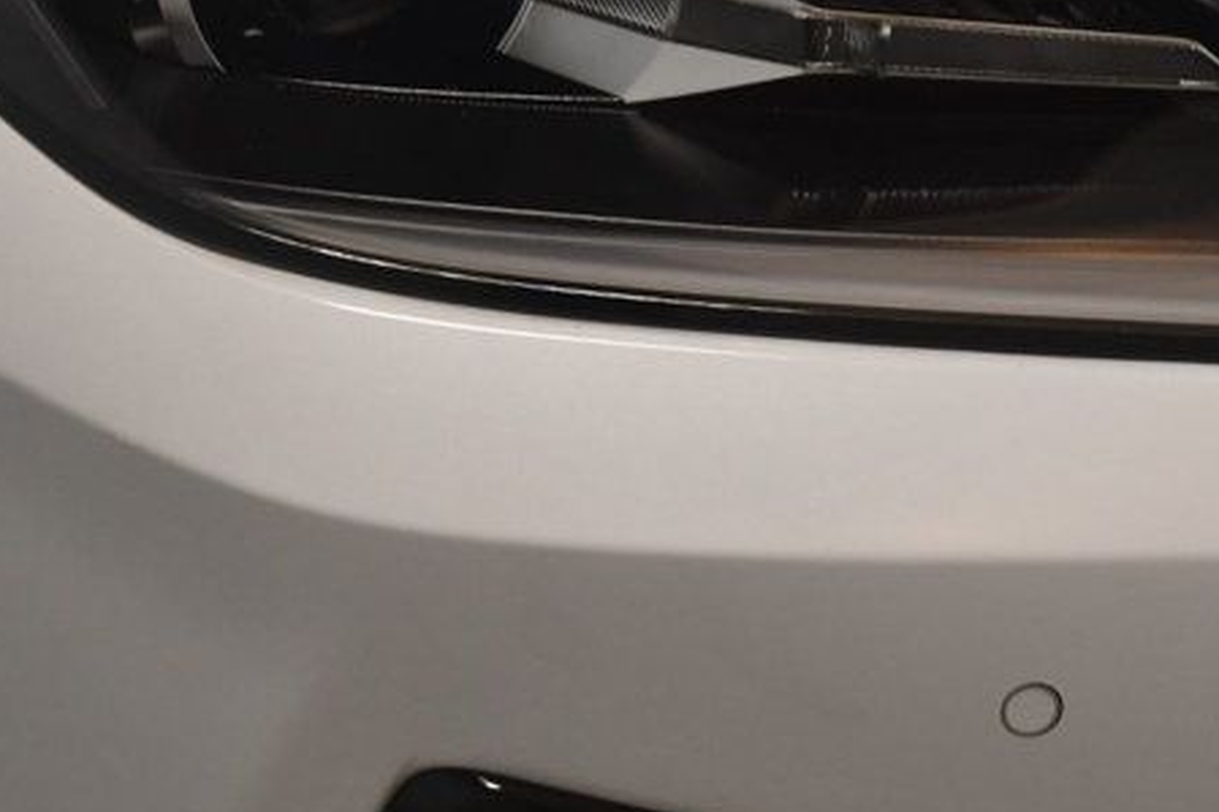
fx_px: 3012
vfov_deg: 15.3
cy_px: 206
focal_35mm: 89
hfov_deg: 22.9
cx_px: 679
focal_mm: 26
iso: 800
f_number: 3.8
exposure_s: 1/125
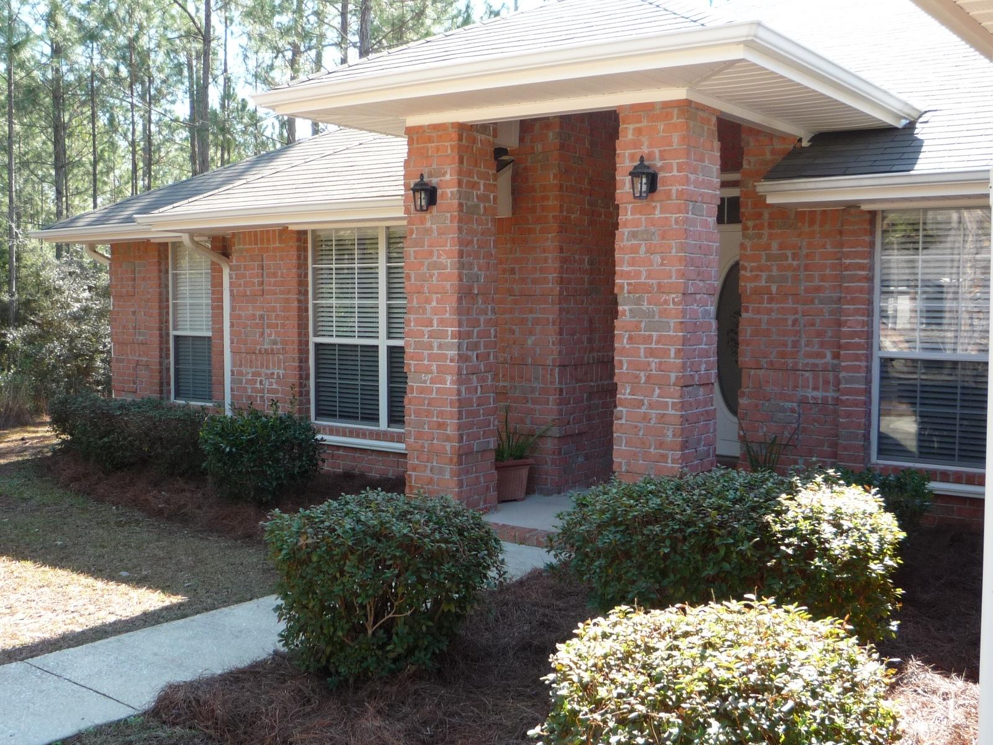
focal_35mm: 39
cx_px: 496
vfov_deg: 36.8
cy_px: 372
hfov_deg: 47.9
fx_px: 1119
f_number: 3.5
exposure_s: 1/100
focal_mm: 5.2
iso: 100
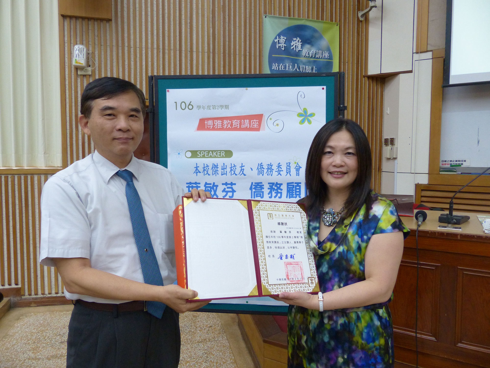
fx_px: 354
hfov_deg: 69.4
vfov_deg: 54.9
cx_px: 245
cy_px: 184
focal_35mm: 25
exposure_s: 1/60
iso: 320
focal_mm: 4.5
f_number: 2.8
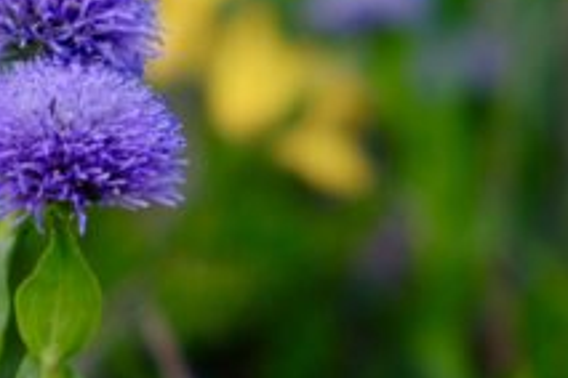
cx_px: -240
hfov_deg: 7.4
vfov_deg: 5.0
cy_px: 216
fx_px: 4323
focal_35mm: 274
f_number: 4
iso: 200
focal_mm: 50.5
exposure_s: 1/110
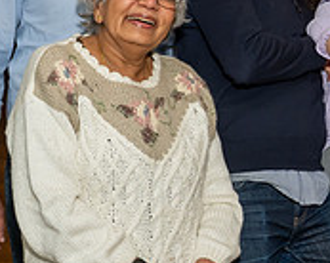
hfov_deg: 16.1
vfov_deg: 13.3
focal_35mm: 116
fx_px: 1132
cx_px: 372
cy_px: 115
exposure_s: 1/250
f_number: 9
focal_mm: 26
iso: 640
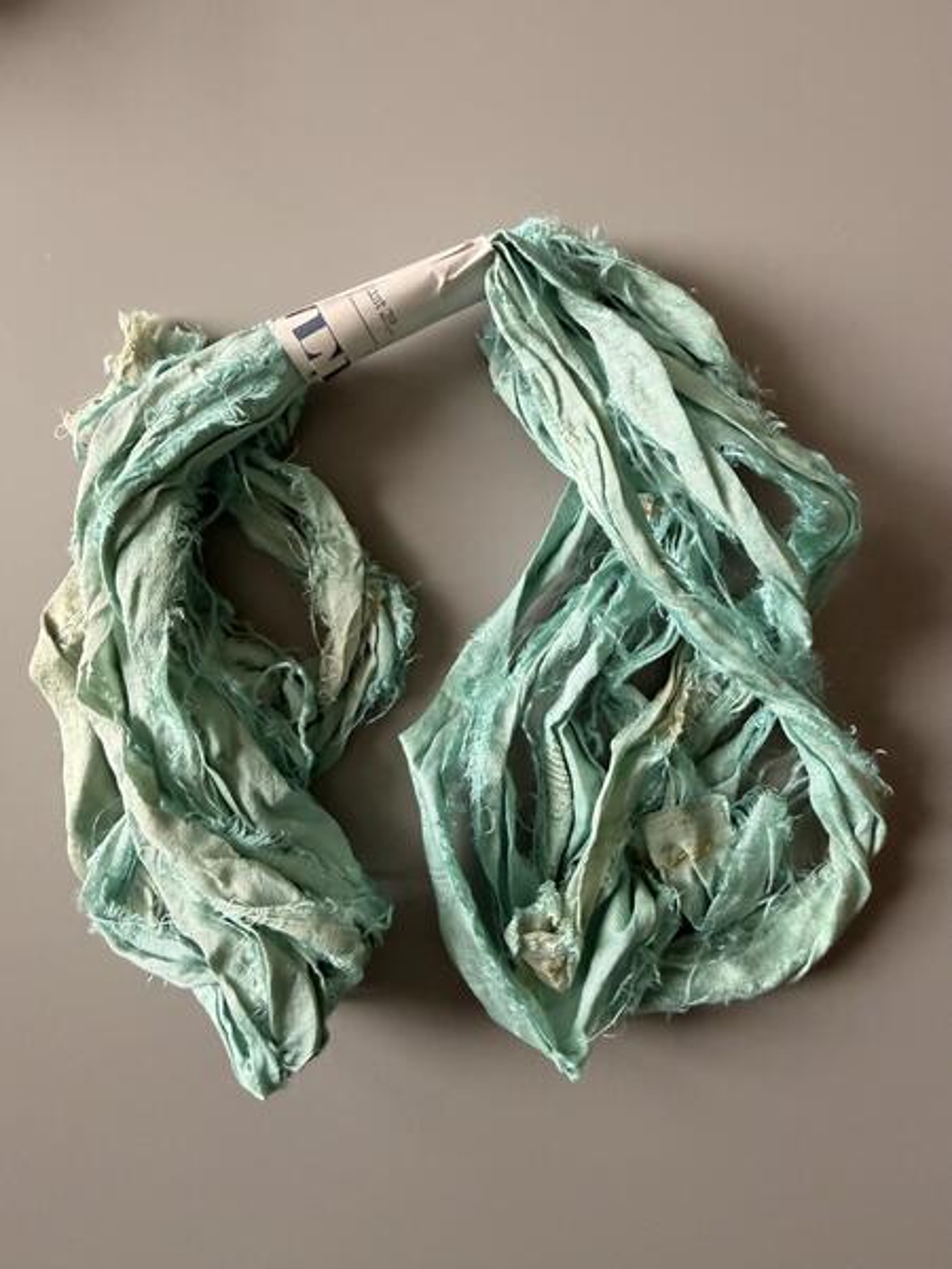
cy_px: 634
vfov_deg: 71.6
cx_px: 476
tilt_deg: -89.8
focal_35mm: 24
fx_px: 880
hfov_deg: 56.8
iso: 400
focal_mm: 2.22
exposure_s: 1/60
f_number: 2.2
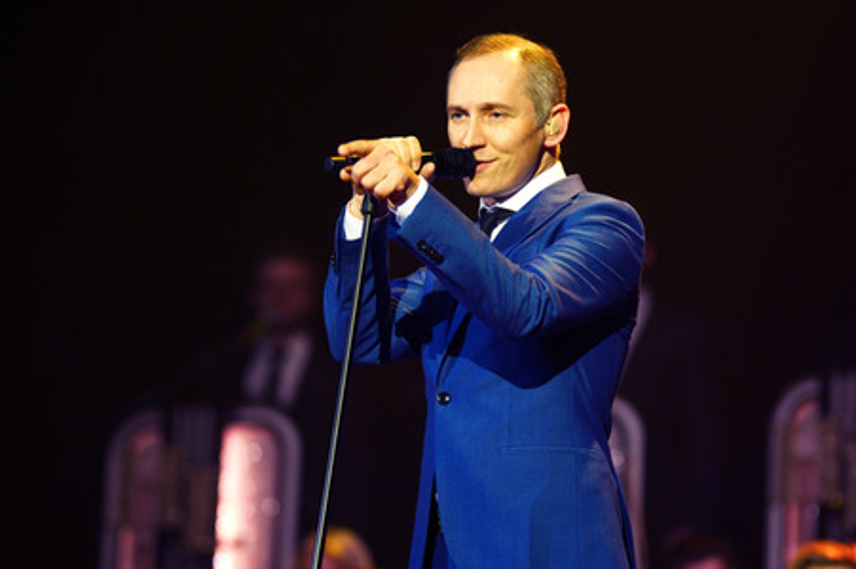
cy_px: 284
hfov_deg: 9.8
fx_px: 4990
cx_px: 428
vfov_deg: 6.5
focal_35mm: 210
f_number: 2.8
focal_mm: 210
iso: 1600
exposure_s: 1/160
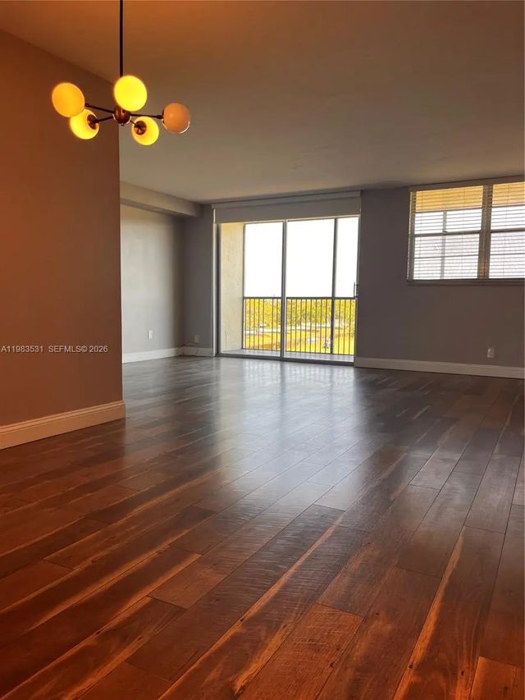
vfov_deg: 67.3
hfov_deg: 53.1
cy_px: 350
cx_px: 262
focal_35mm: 26
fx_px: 526
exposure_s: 1/120
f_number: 1.6
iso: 32
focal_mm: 5.1
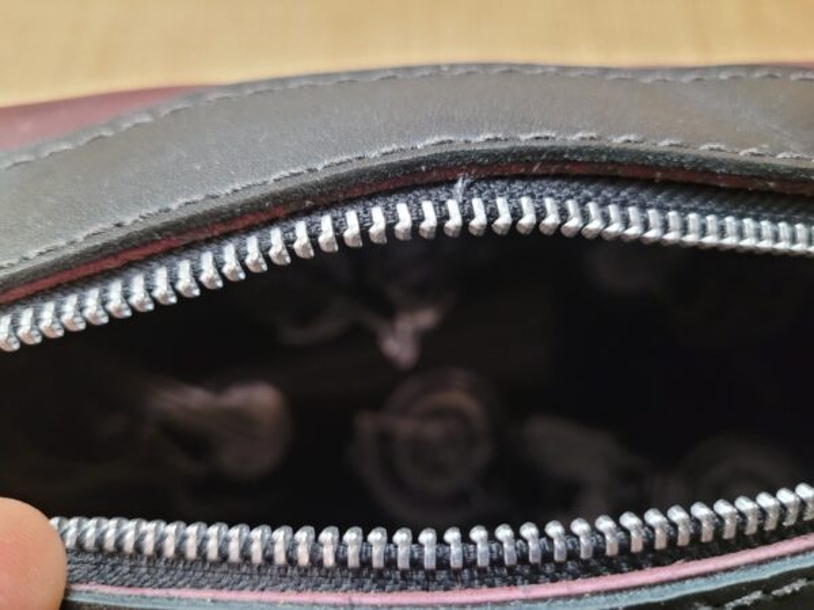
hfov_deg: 67.3
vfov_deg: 53.1
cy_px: 305
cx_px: 407
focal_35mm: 26
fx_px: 611
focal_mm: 5.4
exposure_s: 1/40
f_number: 1.8
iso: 640
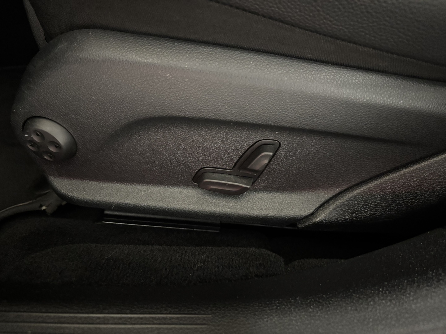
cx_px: 223
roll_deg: -1.2
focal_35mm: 26
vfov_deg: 53.1
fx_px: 335
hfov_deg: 67.3
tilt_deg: -39.6
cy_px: 167
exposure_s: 1/17
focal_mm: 5.96
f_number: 1.6
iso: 1600
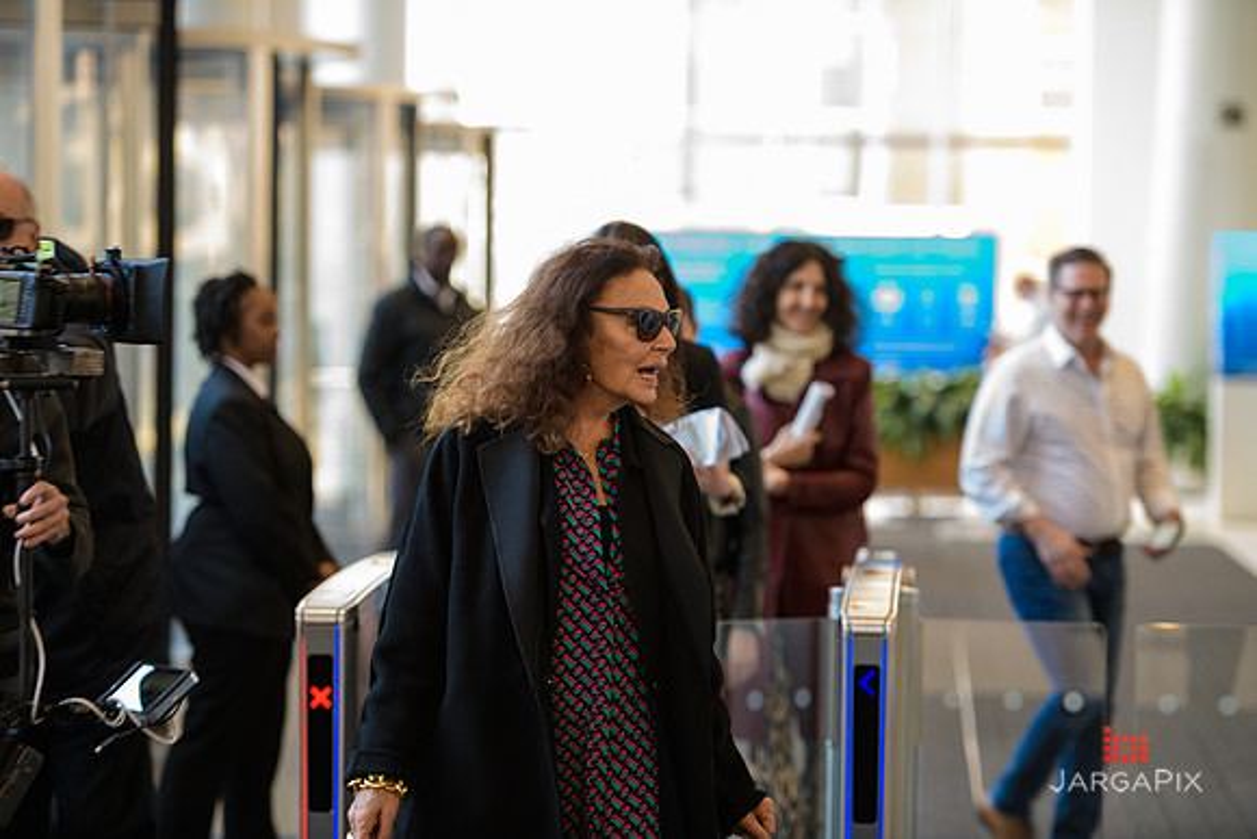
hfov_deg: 16.8
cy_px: 420
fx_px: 4261
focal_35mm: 122
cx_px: 628
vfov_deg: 11.2
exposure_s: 1/125
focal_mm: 122
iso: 1250
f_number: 3.2
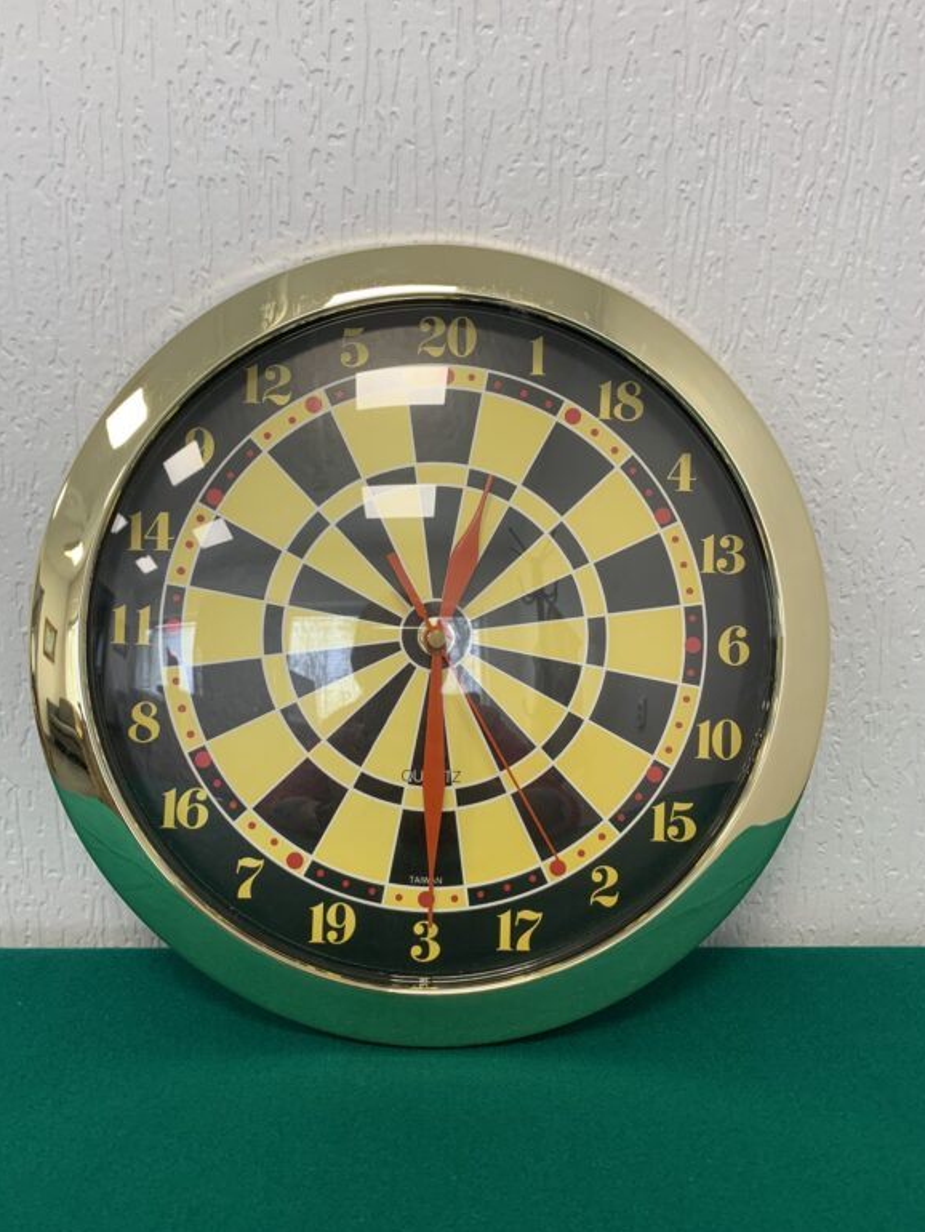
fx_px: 961
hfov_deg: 51.4
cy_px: 611
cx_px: 450
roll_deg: -0.6
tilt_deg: -13.4
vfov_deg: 65.3
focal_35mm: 27
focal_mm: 4.25
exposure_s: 1/105
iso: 100
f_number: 1.8
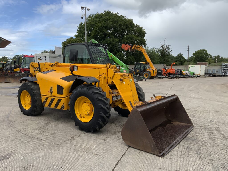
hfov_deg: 61.7
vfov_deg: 48.2
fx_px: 191
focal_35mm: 29
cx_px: 114
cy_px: 86
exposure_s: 1/1377
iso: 16
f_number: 1.8
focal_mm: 3
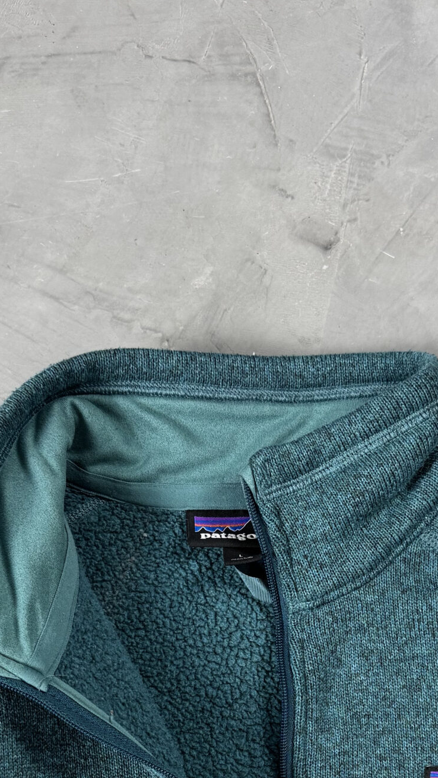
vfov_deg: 37.9
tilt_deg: -79.9
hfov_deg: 23.5
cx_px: 255
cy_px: 699
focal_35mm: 51
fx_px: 1053
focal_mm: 6.76
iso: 200
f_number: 1.78
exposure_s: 1/60
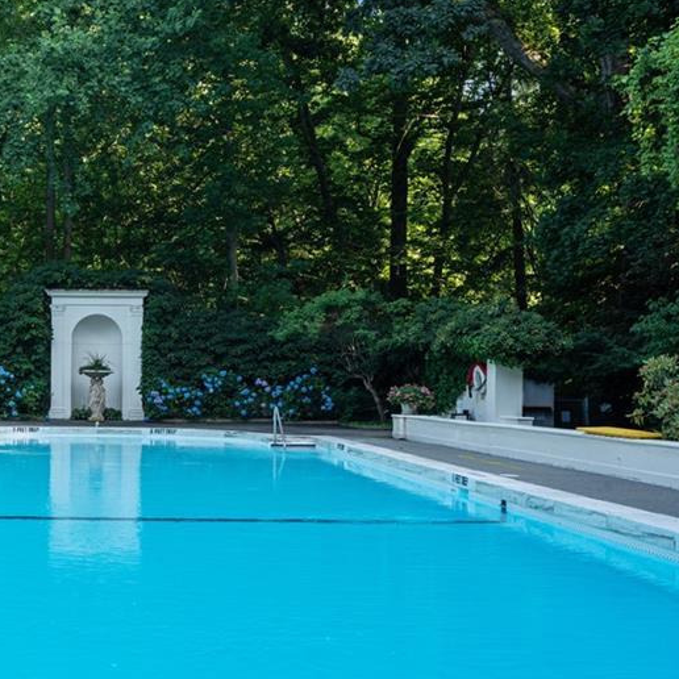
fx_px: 1309
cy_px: 424
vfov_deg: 29.0
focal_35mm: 59
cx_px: 100
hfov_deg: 28.2
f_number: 11
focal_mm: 35
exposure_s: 1/20
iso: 200
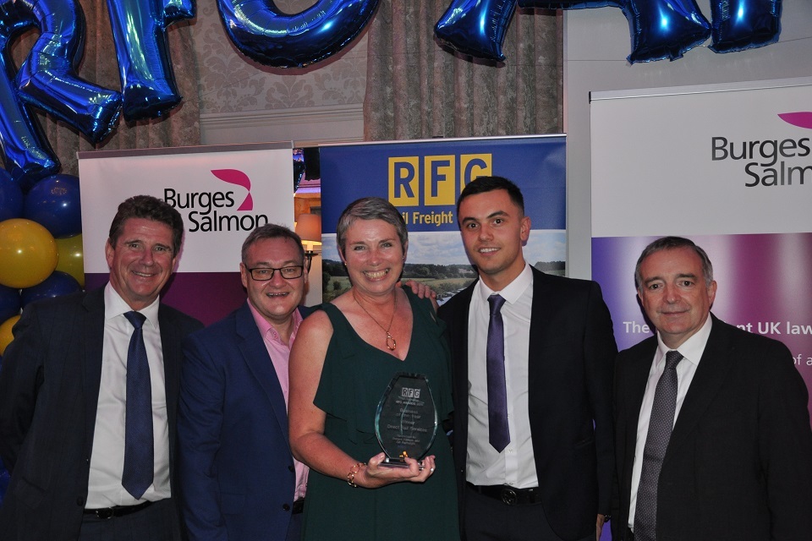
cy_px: 270
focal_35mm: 38
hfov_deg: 51.3
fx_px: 846
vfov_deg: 35.5
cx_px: 406
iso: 800
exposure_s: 1/60
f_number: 4
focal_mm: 25
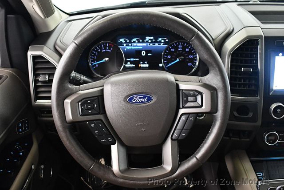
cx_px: 142
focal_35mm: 36
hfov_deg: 53.1
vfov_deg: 36.9
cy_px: 95
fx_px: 284
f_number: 3.5
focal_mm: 18
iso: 3200
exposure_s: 1/80
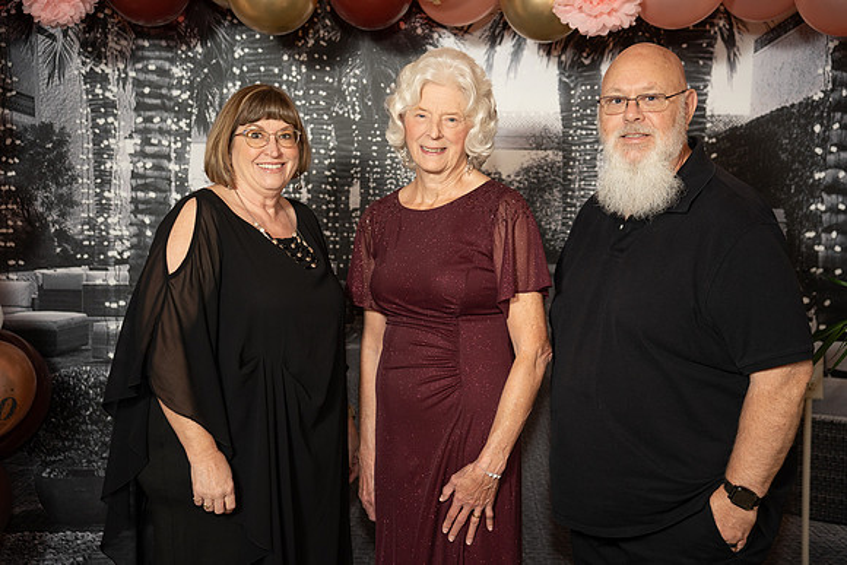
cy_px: 282
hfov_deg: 40.0
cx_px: 424
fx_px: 1165
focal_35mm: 50
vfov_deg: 27.3
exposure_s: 1/160
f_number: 2.8
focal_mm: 49.5
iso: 1000
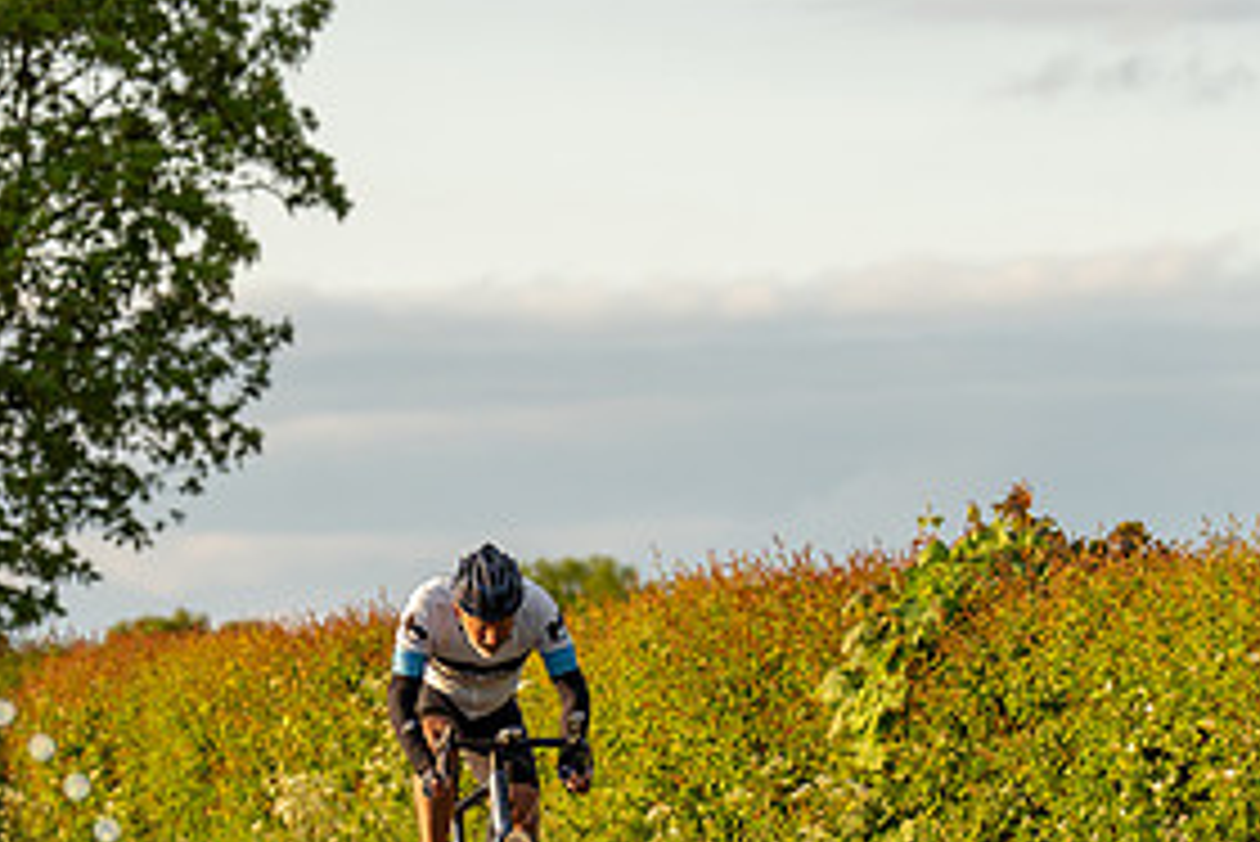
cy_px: 808
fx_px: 10435
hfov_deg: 6.9
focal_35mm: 298
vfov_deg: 4.6
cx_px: 454
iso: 400
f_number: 4
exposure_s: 1/1000
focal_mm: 144
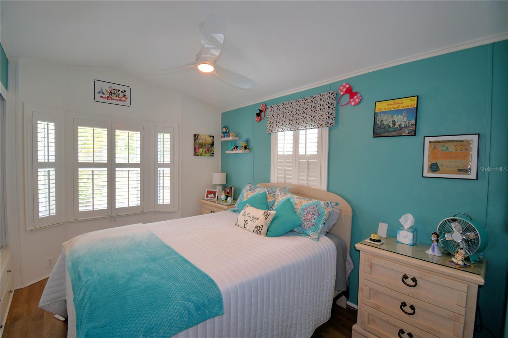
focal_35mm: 15
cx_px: 254
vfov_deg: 77.3
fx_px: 212
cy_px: 169
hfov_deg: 100.4
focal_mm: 10
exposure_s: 1/50
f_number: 4.5
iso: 200
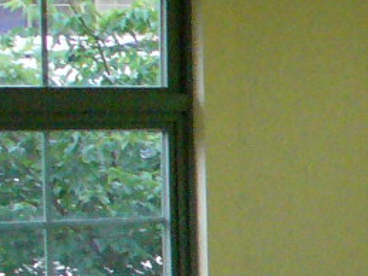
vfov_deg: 6.4
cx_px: 960
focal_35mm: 229
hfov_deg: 7.9
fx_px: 2433
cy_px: 413
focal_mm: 6.1
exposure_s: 1/200
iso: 400
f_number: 2.8
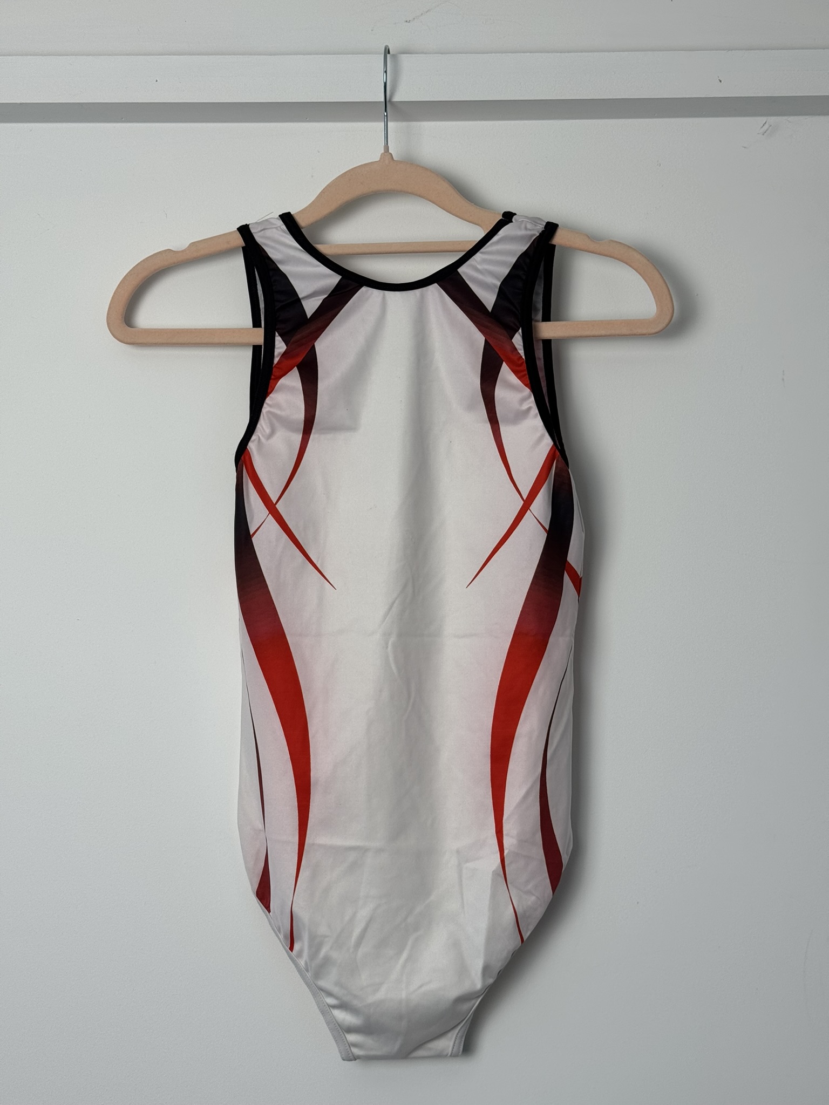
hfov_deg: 30.3
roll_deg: +1.0
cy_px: 552
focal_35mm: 48
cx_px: 414
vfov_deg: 39.7
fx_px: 1533
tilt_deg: +4.0
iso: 50
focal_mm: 6.76
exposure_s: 1/136
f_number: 1.78
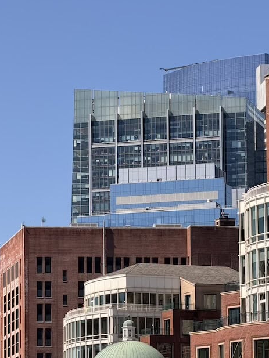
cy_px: 277
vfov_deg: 11.9
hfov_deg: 8.9
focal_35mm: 166
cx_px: 137
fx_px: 1719
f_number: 2.8
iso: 20
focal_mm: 16.9
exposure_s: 1/638
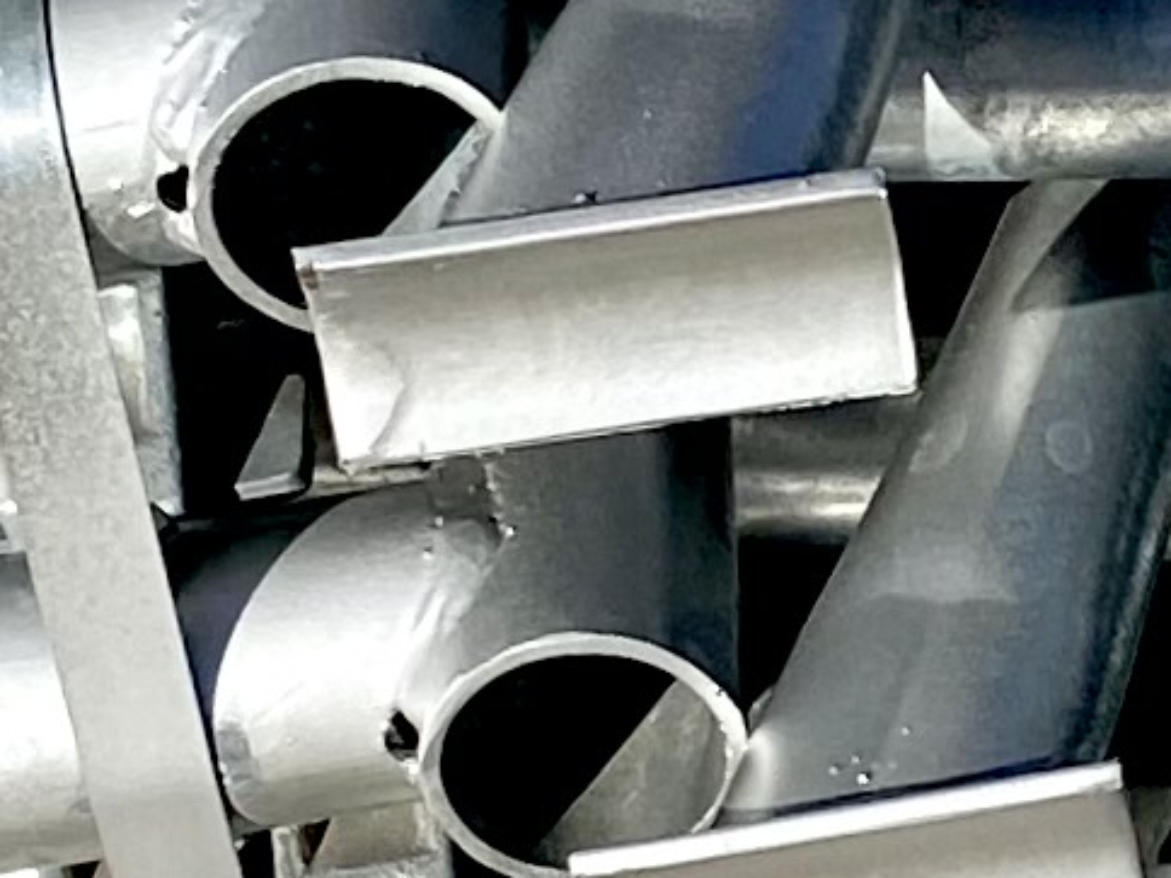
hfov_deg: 10.5
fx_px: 6326
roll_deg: +4.3
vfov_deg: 7.9
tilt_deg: -38.8
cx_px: 1264
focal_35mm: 187
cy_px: 381
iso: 32
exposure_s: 1/4808
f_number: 1.8
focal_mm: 4.25
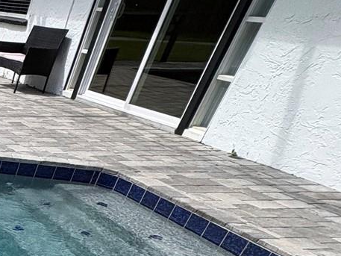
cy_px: 312
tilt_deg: -35.1
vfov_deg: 26.3
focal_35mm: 49
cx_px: -237
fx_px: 483
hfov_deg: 24.0
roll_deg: -0.3
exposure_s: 1/868
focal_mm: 2.22
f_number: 2.2
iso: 40
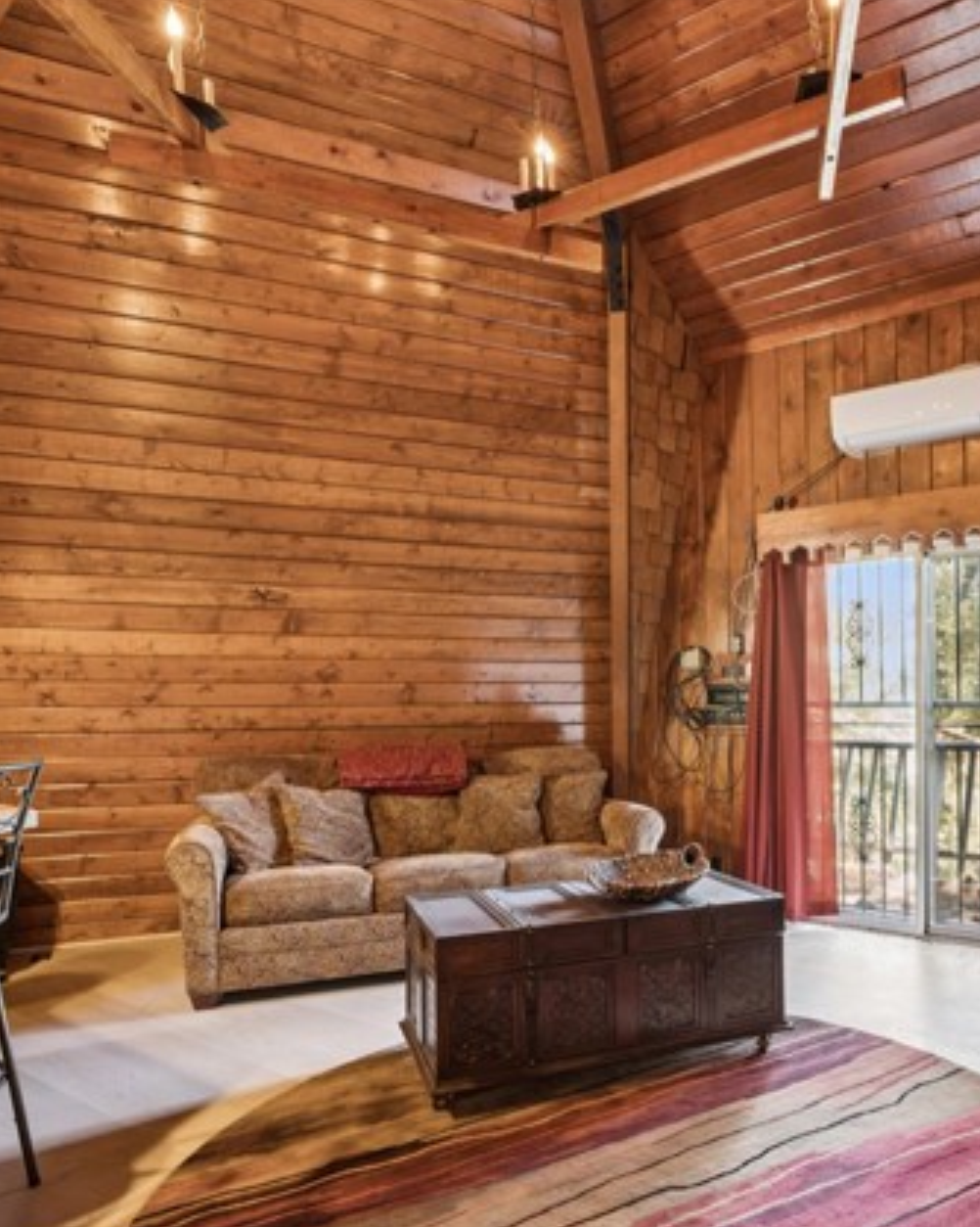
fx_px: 866
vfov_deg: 70.6
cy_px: 614
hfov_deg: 57.4
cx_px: 675
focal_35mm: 24
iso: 100
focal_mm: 16.6
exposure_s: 4
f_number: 13
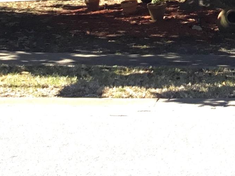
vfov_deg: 9.9
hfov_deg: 13.4
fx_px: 937
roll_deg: -1.1
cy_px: -178
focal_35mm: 138
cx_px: 363
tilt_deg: +6.6
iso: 25
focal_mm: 3.3
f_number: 2.4
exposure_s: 1/265
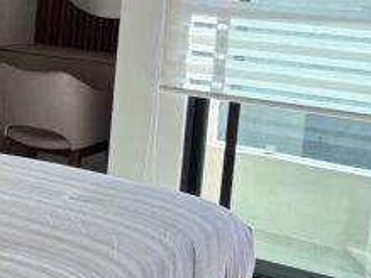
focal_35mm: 95
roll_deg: -2.2
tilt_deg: -5.7
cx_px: -219
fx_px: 1018
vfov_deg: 15.4
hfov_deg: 18.0
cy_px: 47
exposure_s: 1/196
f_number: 1.6
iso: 40
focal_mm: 5.96
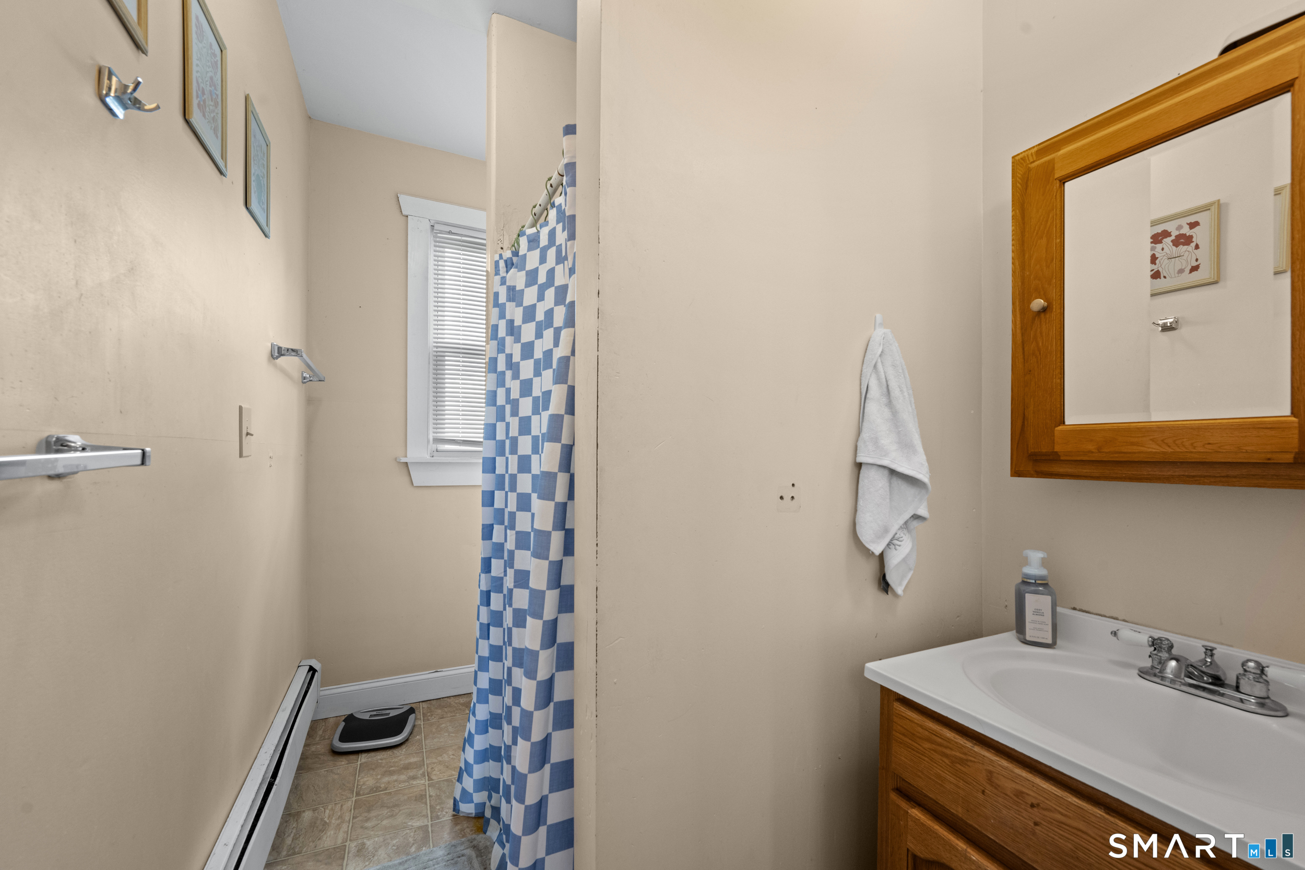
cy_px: 435
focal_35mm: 14
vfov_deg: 81.2
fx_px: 507
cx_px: 652
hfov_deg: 104.3
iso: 400
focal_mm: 14
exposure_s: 1/4
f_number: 9
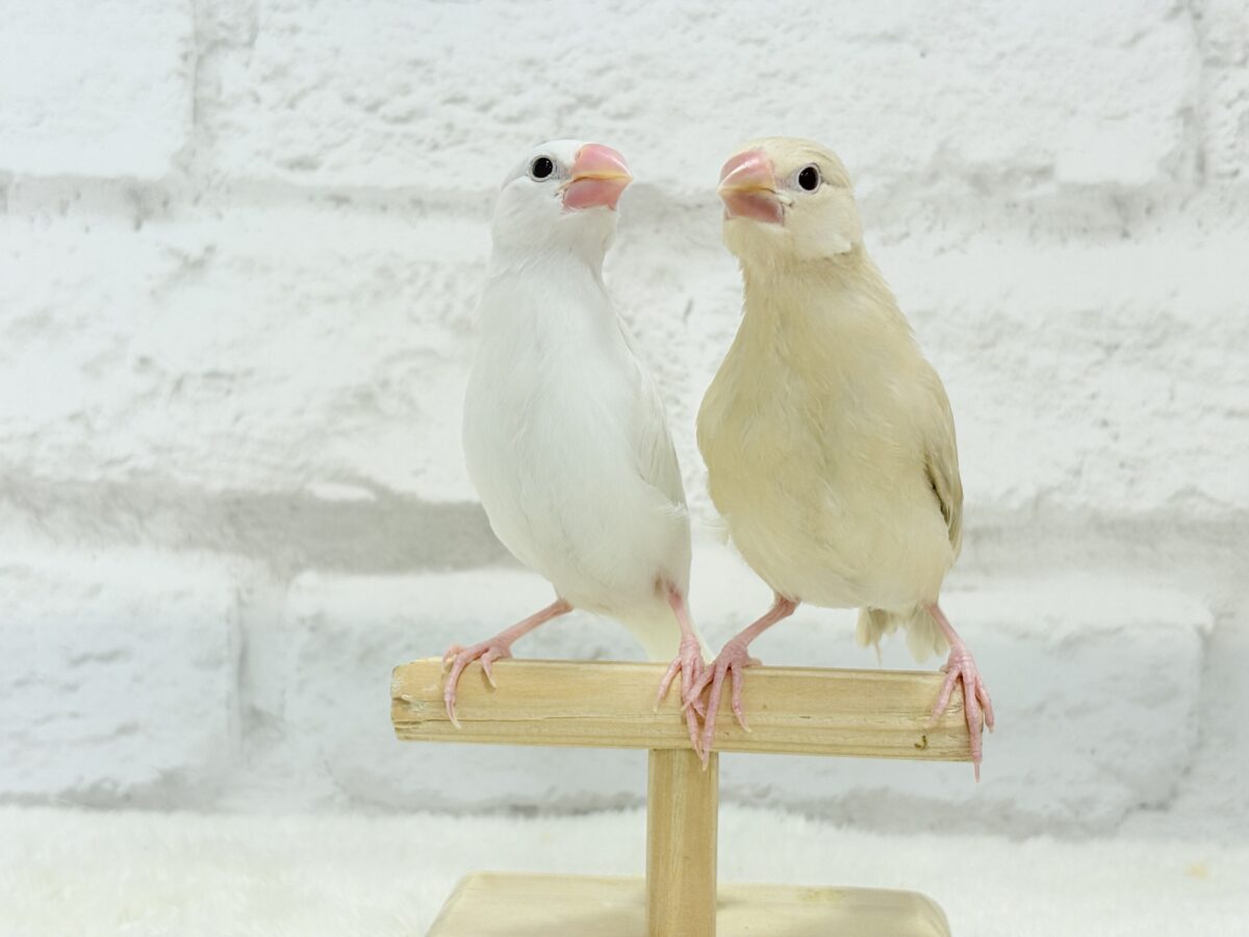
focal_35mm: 52
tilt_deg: -5.1
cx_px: 624
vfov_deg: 28.0
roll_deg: +0.2
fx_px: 1876
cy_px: 468
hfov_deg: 36.8
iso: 32
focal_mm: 5.96
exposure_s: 1/50
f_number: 1.6
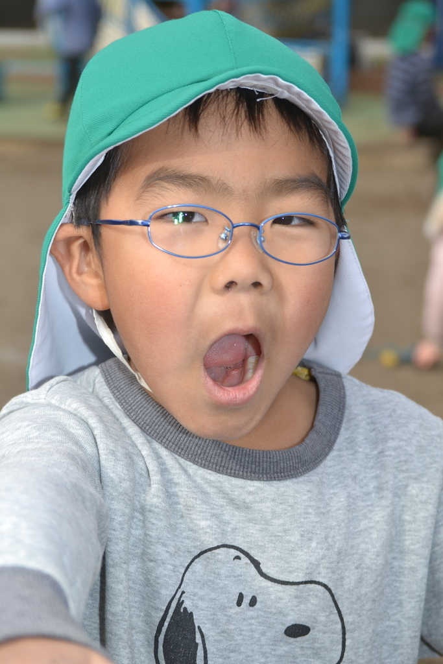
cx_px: 222
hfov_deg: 16.6
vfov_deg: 24.6
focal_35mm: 82
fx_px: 1522
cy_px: 332
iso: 100
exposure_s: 1/160
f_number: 6.3
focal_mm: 55
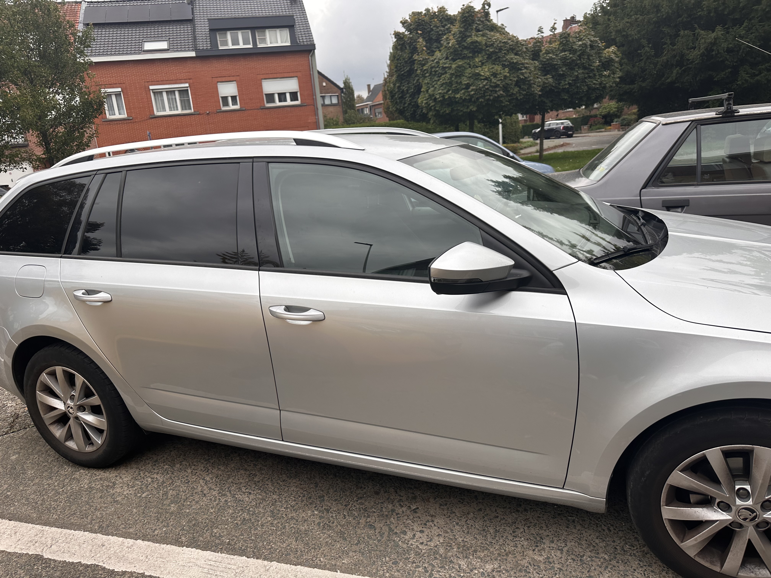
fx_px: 535
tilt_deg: -13.5
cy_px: 289
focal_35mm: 24
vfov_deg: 56.8
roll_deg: +6.4
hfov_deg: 71.6
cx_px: 386
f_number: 1.78
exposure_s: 1/887
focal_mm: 6.86
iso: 80
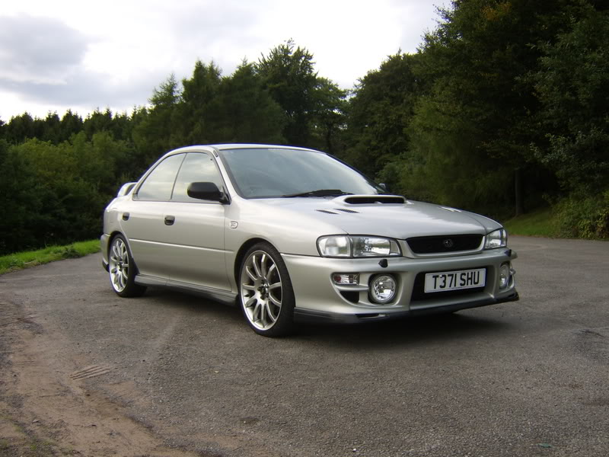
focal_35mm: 31
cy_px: 228
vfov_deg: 45.4
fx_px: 545
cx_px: 304
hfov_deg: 58.4
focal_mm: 8.13
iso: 71
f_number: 2.7
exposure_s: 1/114
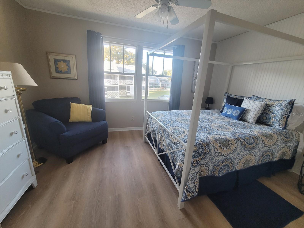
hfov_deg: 106.2
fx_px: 114
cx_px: 152
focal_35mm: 13
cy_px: 114
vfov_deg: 89.9
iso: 200
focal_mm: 2.2
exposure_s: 1/60
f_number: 2.2
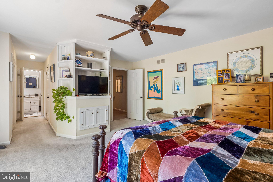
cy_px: 91
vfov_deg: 73.7
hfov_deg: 96.7
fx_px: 121
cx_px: 136
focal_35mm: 16
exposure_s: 1/6
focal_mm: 10.5
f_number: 8
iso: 250
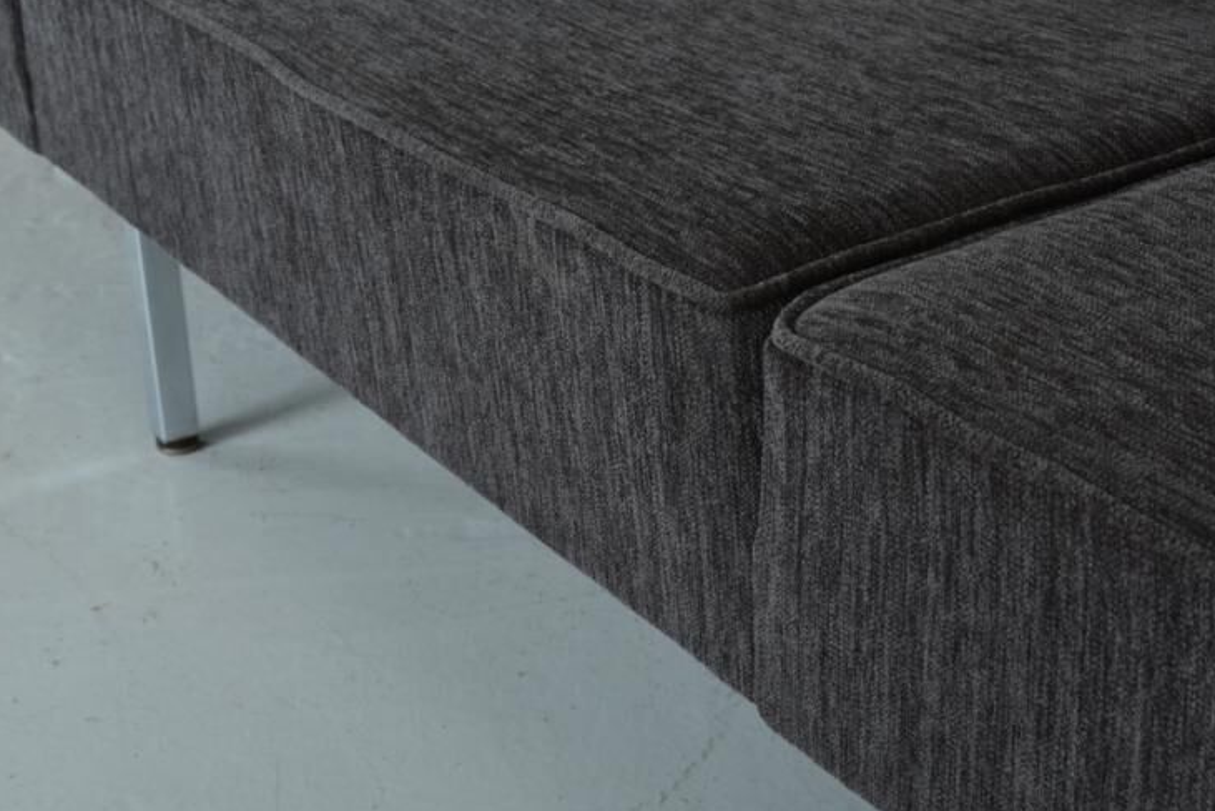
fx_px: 2161
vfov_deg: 21.1
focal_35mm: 64
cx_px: 821
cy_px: 231
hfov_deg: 31.1
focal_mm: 26
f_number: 8
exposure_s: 1/160
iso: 320
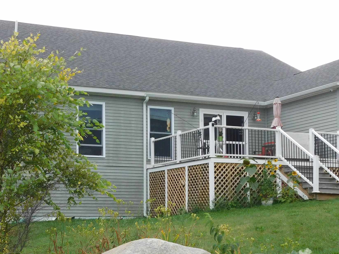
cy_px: 220
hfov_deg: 28.6
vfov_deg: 21.5
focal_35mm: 67
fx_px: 656
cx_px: 89
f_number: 3.5
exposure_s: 1/500
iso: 125
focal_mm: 6.3
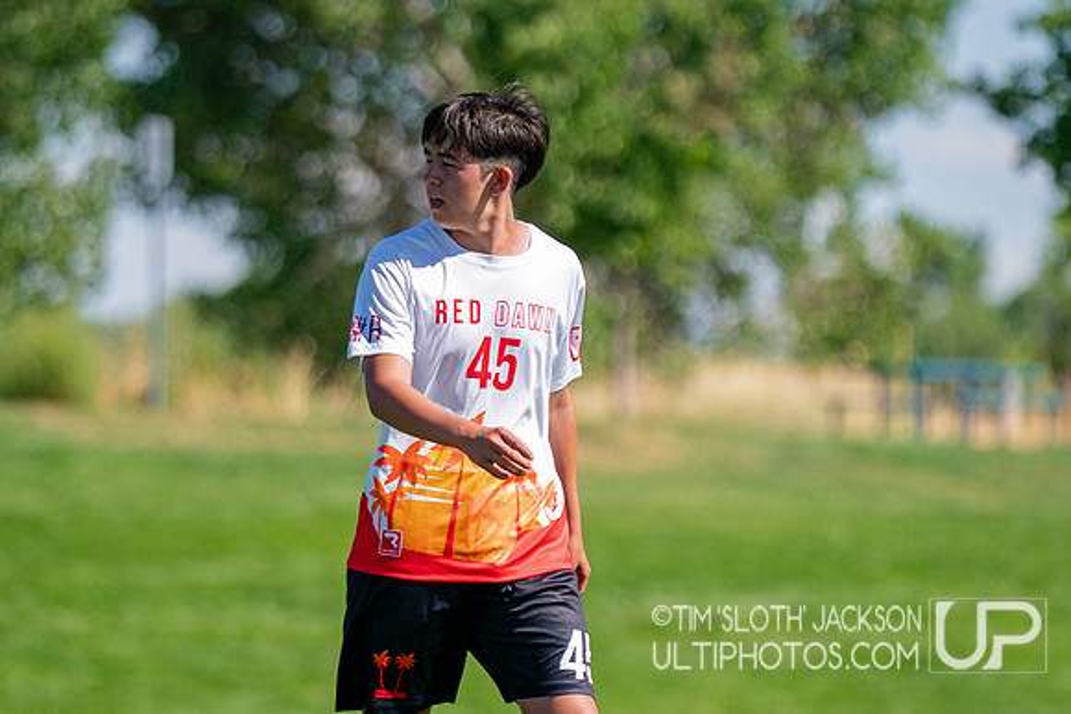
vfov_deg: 3.7
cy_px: 403
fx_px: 11118
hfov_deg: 5.5
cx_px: 487
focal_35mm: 374
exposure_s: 1/6400
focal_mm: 200
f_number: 2.8
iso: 400
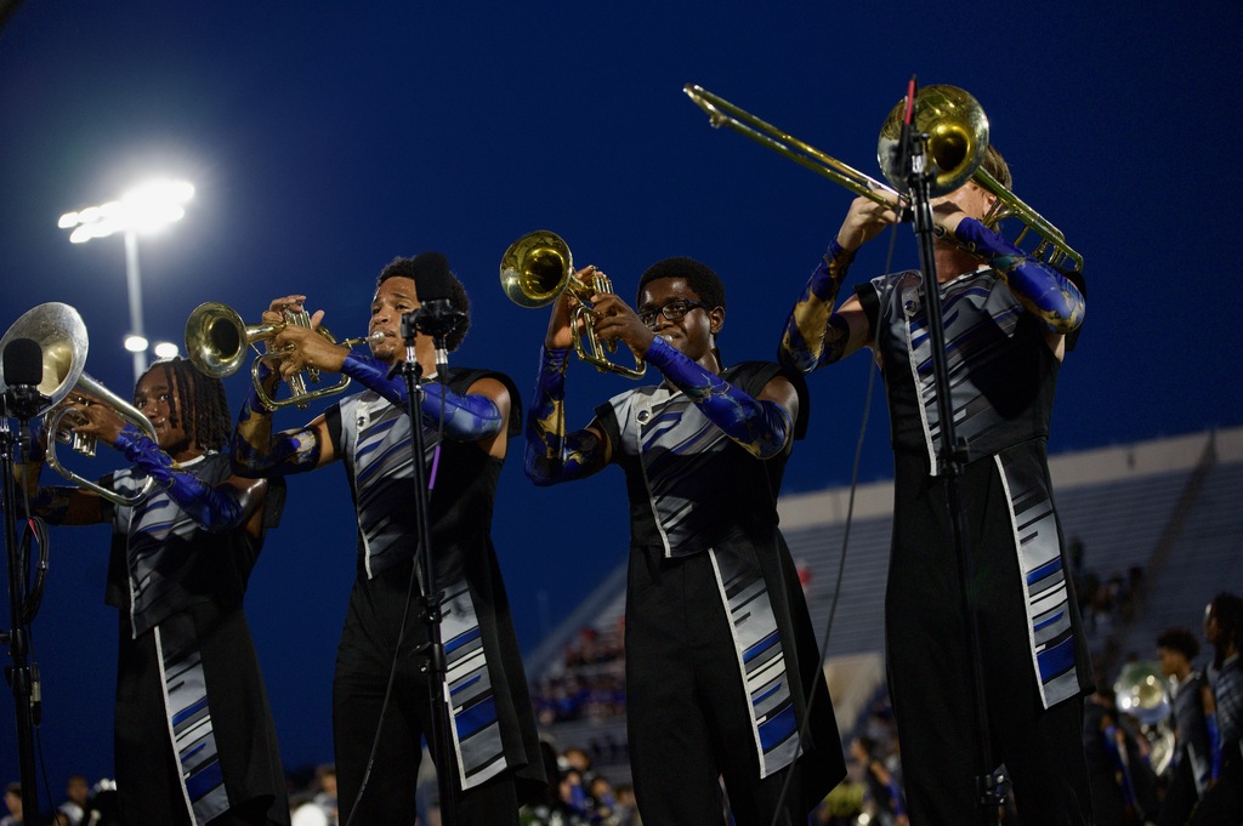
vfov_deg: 19.4
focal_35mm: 70
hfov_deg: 28.9
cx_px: 622
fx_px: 2415
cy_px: 413
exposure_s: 1/800
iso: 2500
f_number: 2.8
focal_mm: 70
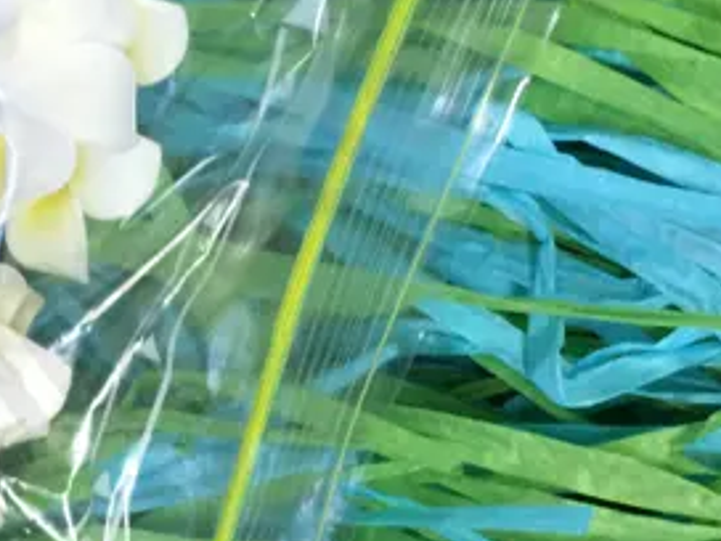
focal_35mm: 109
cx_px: 133
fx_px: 2270
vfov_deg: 13.6
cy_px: 305
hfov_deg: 17.9
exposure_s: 1/17
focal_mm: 4.15
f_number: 2.2
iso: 40
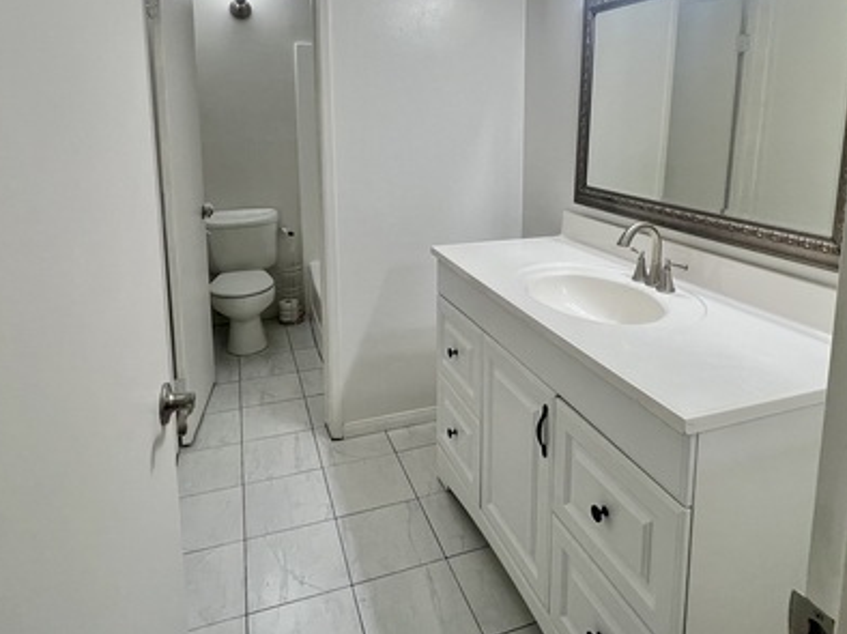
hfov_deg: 76.4
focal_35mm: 22
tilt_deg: -9.0
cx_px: 427
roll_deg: +0.7
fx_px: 538
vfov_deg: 59.2
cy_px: 198
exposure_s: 1/120
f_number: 1.8
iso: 64
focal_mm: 1.57
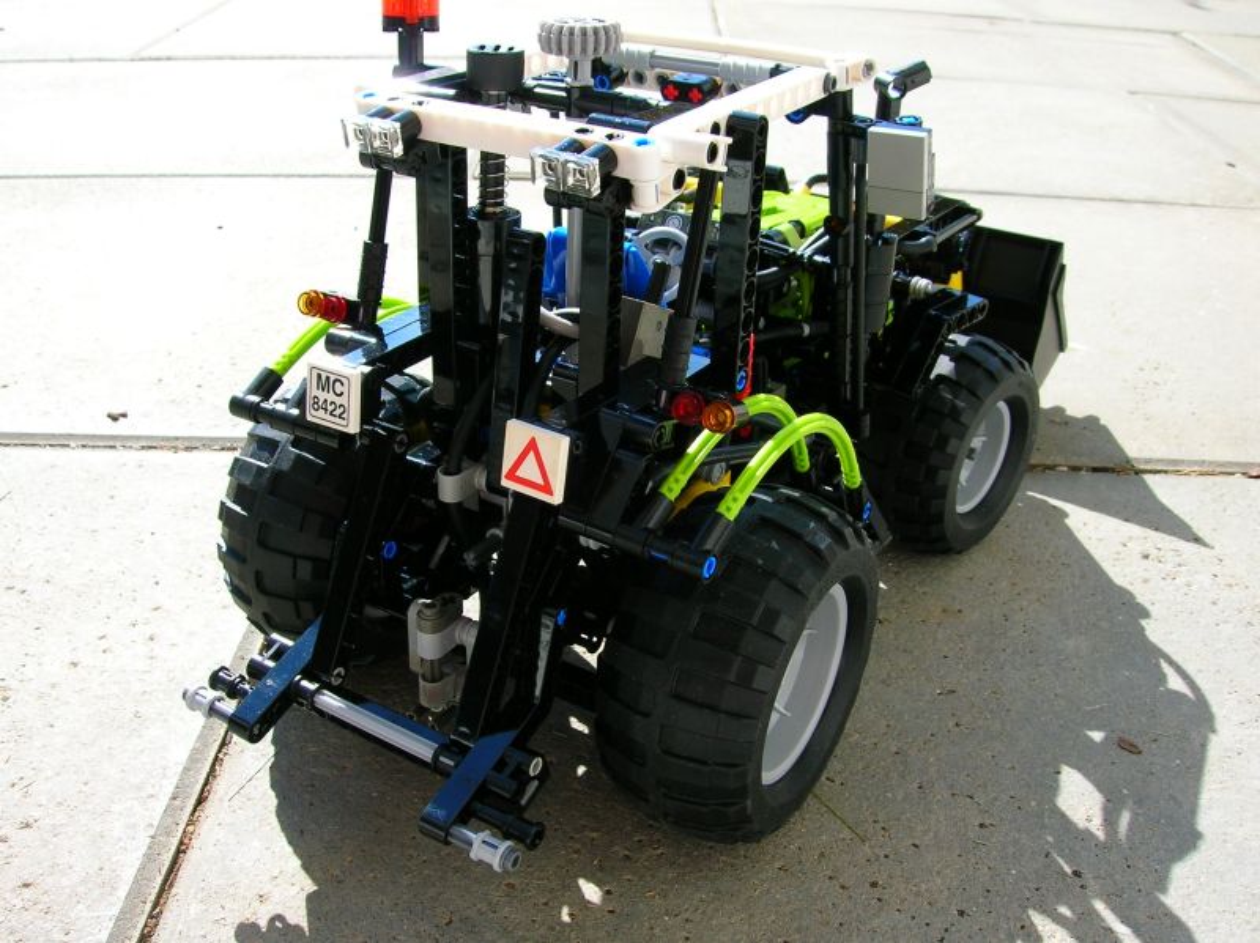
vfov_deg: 41.8
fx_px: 1237
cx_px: 630
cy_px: 472
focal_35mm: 34
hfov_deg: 54.0
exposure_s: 1/204
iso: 50
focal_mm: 5.7
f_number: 4.9
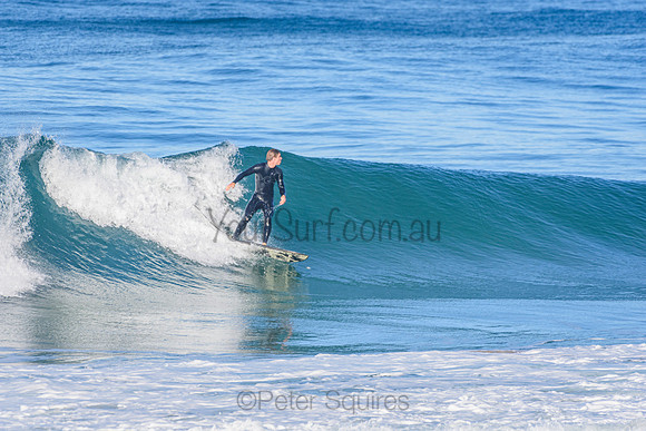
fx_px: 13461
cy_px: 216
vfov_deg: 1.8
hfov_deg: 2.7
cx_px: 323
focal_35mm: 750
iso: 450
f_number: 5.6
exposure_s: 1/2000
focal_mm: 500
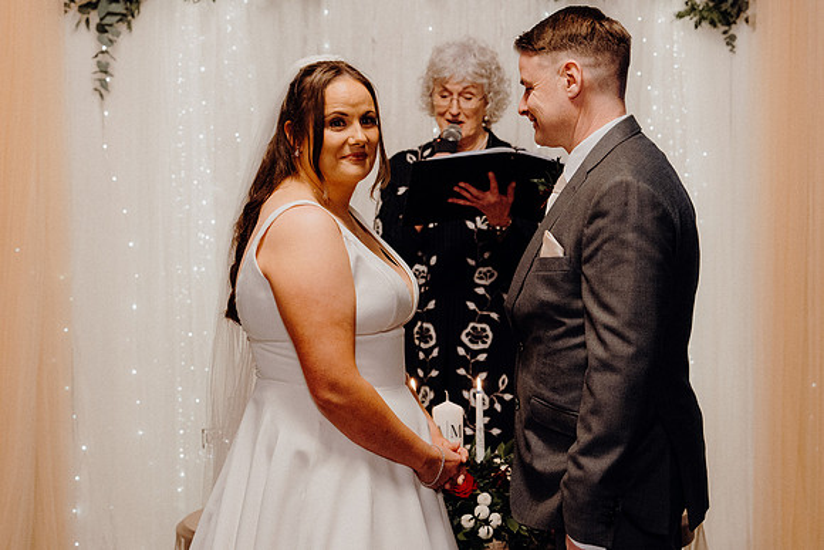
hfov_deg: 25.7
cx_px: 412
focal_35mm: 79
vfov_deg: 17.3
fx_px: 1809
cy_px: 275
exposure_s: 1/160
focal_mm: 53
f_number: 3.5
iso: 2500
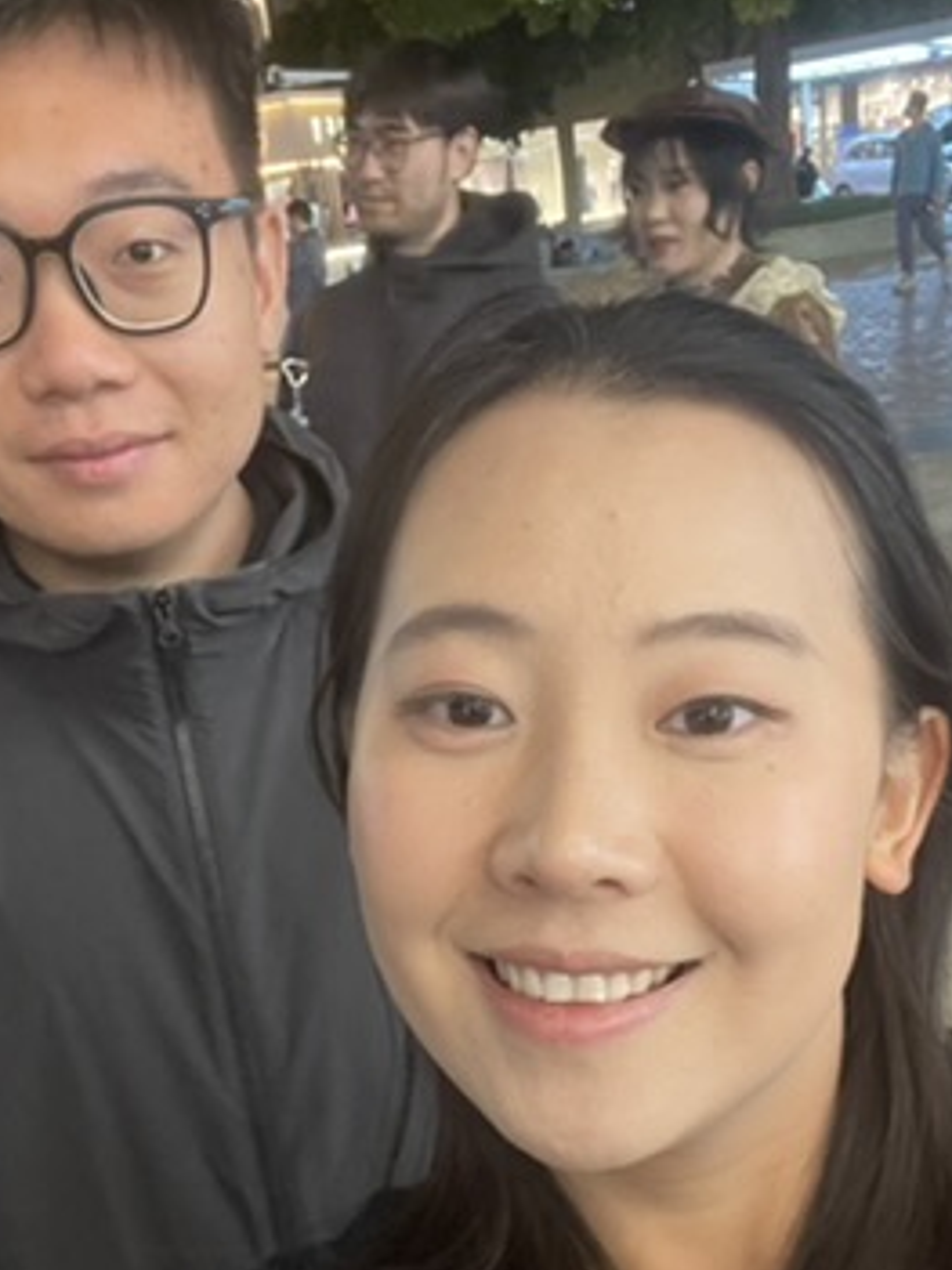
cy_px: 836
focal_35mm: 41
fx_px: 1504
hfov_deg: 35.1
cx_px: 438
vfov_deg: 45.2
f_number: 2.2
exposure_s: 1/33
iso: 320
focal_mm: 2.71
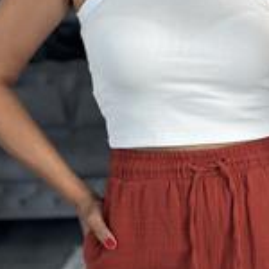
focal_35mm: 143
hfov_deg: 12.2
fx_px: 1257
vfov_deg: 12.2
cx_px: 215
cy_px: 57
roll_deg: +2.9
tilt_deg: -18.2
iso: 80
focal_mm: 6.86
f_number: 1.78
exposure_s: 1/169
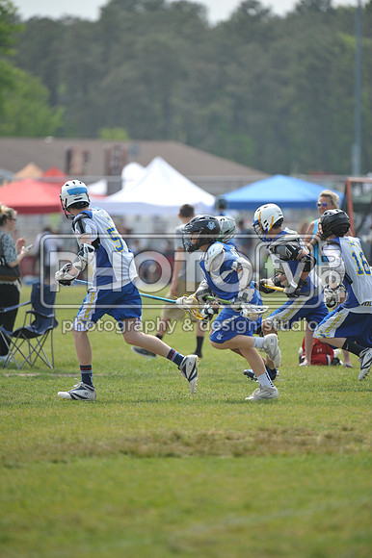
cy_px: 279
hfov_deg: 3.8
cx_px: 186
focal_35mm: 360
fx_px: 5586
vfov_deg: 5.7
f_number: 4
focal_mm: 360
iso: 640
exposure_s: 1/2500
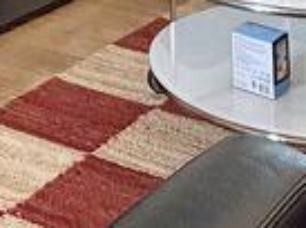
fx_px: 926
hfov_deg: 18.7
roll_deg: +0.5
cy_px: -324
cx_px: 121
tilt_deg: +1.0
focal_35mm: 105
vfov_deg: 11.5
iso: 400
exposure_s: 1/50
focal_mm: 2.22
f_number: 2.2
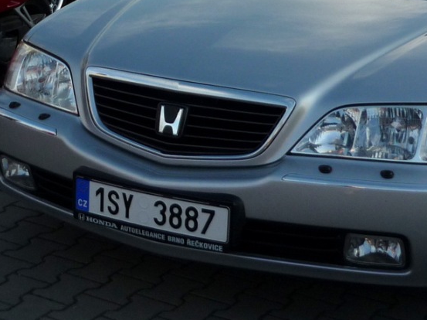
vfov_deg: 16.5
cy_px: -56
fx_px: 1060
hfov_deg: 22.6
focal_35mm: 86
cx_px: 107
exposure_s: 1/640
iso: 100
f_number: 2.8
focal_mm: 5.5
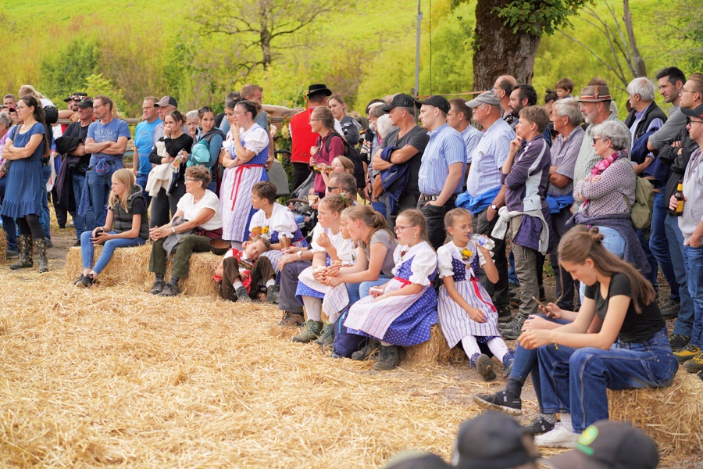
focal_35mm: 85
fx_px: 1660
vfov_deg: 16.1
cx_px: 352
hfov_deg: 23.9
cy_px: 234
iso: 100
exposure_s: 1/250
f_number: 4
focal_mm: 85
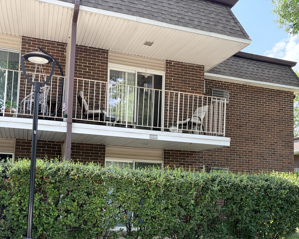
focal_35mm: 37
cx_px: 136
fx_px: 327
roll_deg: -2.2
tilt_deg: +5.4
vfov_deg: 39.6
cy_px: 162
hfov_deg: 49.0
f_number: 1.6
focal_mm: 5.96
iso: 64
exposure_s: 1/607
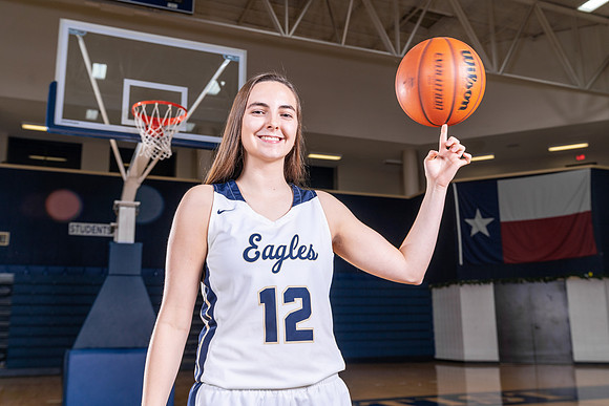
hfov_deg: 54.4
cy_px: 203
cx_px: 304
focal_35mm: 35
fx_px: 592
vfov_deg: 37.9
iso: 100
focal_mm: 35
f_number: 5.6
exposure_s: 1/125
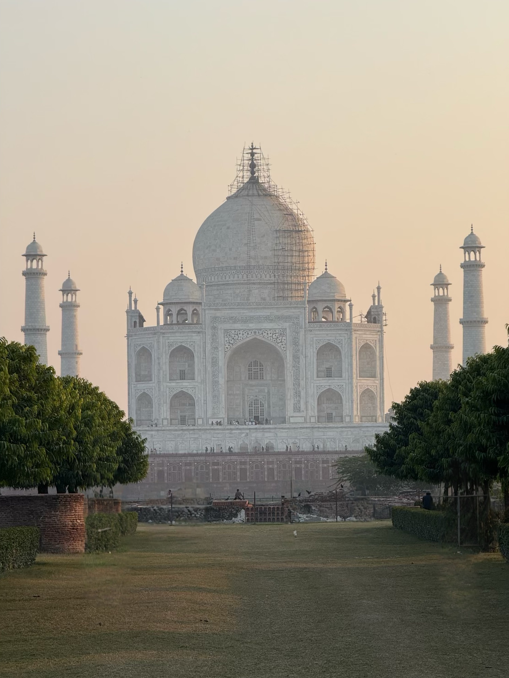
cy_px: 337
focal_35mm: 121
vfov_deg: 16.3
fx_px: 2372
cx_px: 256
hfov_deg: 12.3
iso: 50
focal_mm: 15.66
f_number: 2.8
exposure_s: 1/655
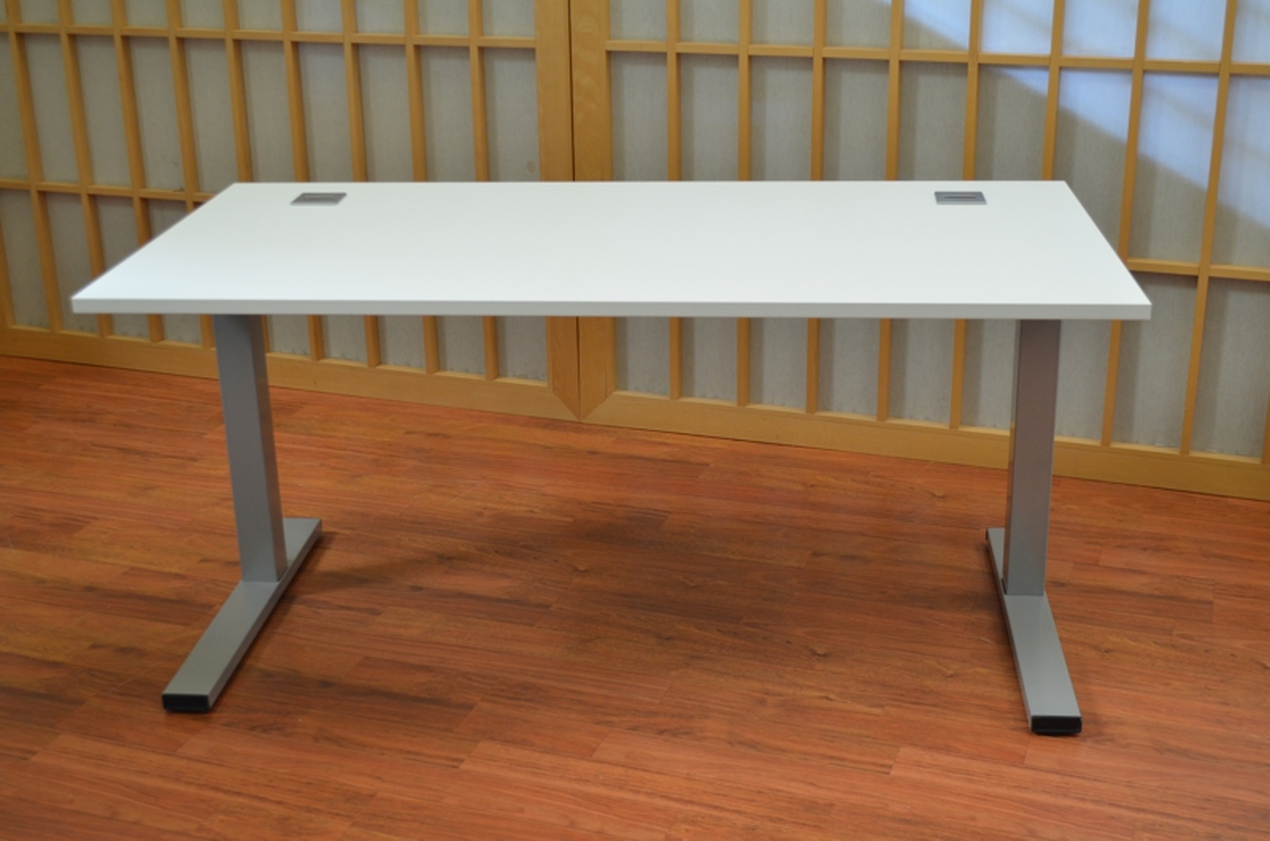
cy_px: 420
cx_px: 635
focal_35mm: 48
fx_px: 1690
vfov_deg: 28.0
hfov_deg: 41.2
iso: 640
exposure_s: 1/60
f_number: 4.8
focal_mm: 32
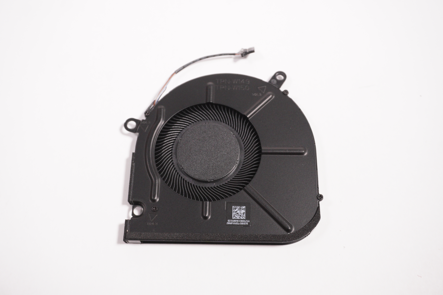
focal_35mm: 39
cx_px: 222
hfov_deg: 49.6
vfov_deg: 34.1
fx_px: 479
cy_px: 148
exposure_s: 1/200
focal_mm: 26
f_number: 5.6
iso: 1250
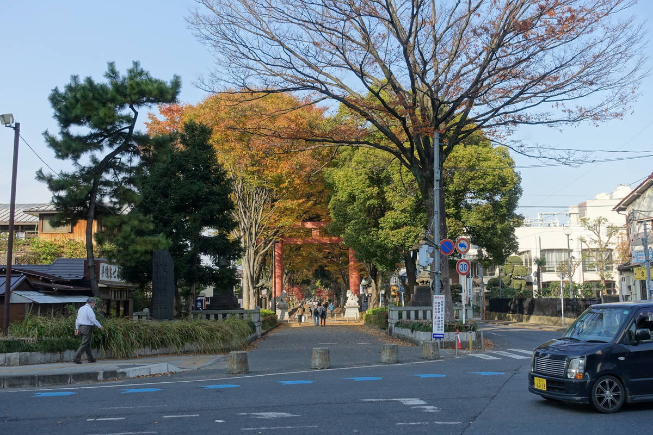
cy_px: 218
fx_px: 689
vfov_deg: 35.1
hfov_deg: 50.7
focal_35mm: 38
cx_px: 326
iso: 125
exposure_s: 1/320
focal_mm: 14.1
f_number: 4
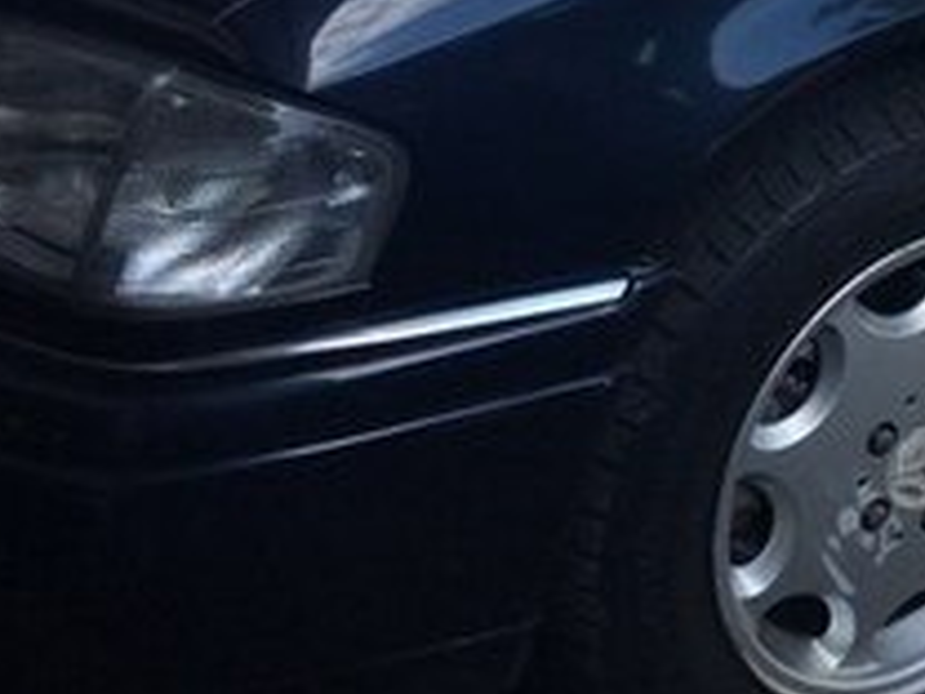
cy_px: -158
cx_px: 1290
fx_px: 2458
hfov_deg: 19.2
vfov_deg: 15.4
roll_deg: +4.6
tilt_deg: -24.0
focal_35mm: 92
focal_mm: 4.15
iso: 32
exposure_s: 1/348
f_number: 2.2
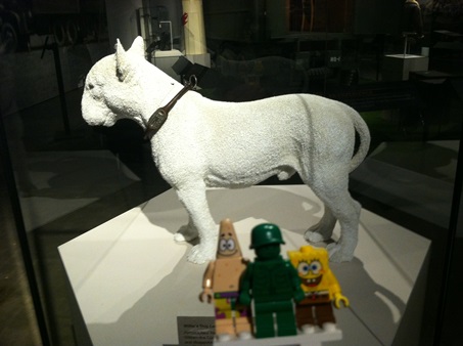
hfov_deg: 52.7
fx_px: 467
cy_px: 173
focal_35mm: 35
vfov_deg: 40.6
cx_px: 232
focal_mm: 3.85
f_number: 2.8
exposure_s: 1/15
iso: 200
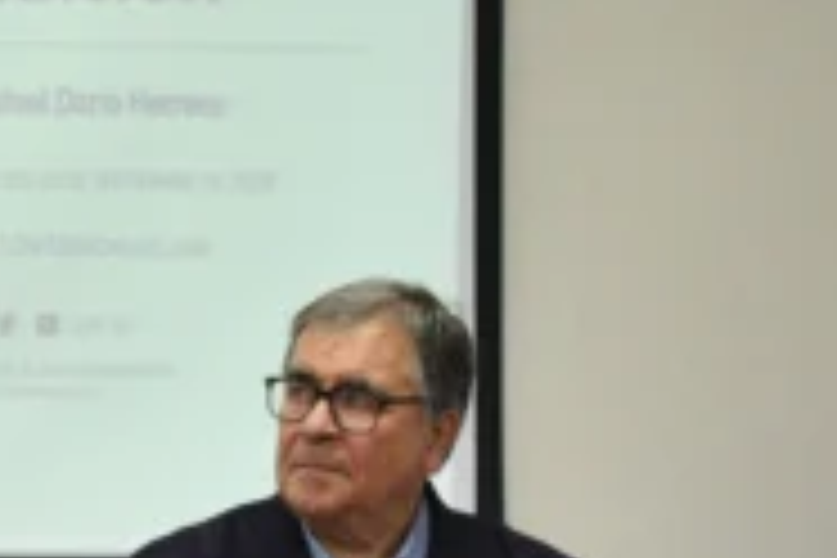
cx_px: -531
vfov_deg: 10.0
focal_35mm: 133
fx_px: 3092
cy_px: 817
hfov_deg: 14.1
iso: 1250
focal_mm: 23
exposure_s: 1/125
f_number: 5.6
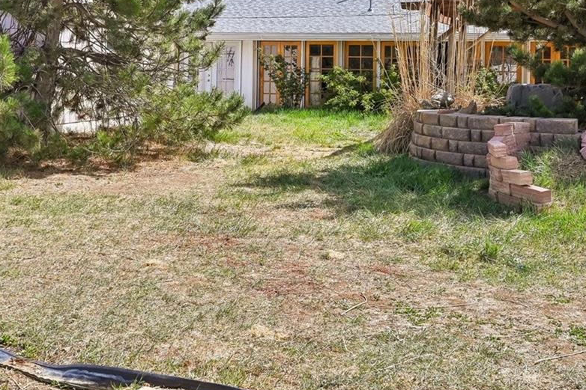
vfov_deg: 28.5
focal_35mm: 46
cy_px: 67
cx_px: 287
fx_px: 749
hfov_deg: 42.7
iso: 400
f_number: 10
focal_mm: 22.5
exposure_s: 1/640
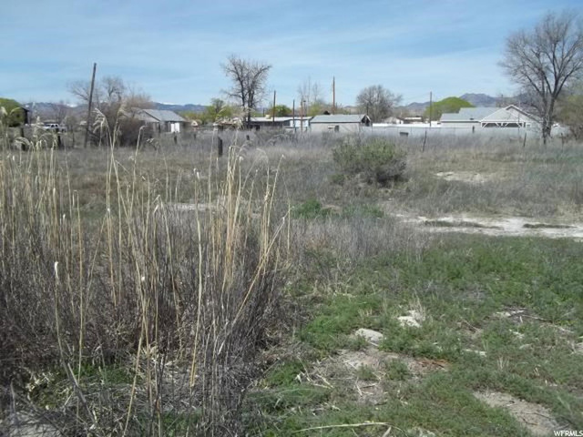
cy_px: 218
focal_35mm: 32
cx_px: 292
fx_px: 539
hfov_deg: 56.8
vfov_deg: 44.2
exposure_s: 1/200
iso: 64
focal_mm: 5.7
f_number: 8.8
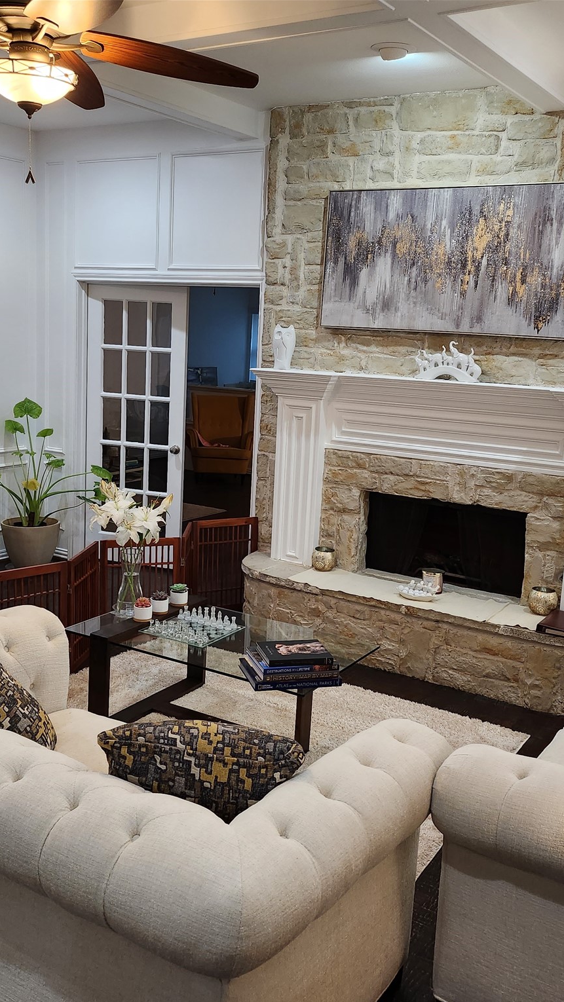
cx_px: 261
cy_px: 502
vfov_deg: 56.6
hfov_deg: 33.7
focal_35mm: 35
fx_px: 930
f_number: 1.8
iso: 320
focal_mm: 5
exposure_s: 1/120
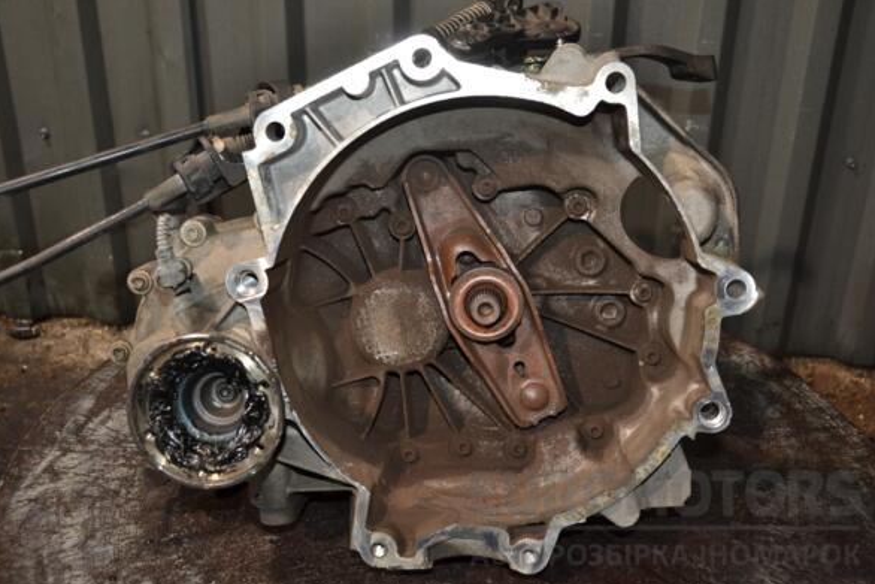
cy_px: 294
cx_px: 442
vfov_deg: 31.2
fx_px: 1045
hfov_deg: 45.4
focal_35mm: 43
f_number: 5
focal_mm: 28
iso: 800
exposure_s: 1/60
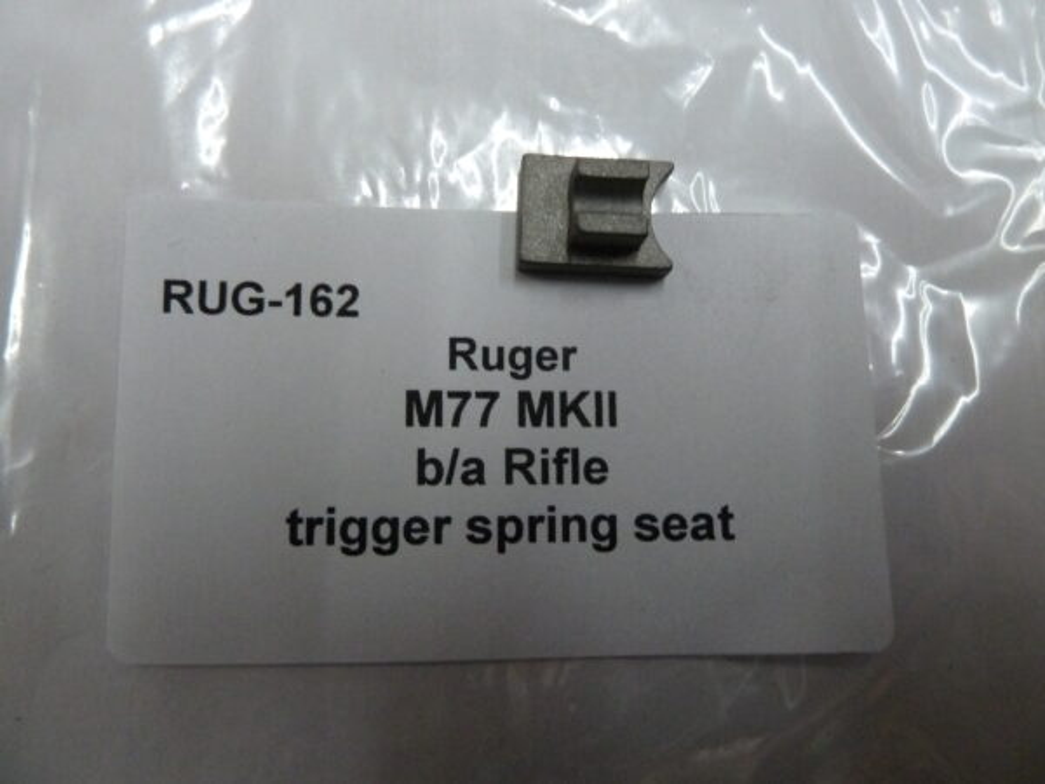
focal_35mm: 25
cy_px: 392
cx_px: 522
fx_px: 755
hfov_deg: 69.4
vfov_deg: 54.9
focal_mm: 4.1
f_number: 3.3
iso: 640
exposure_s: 1/60
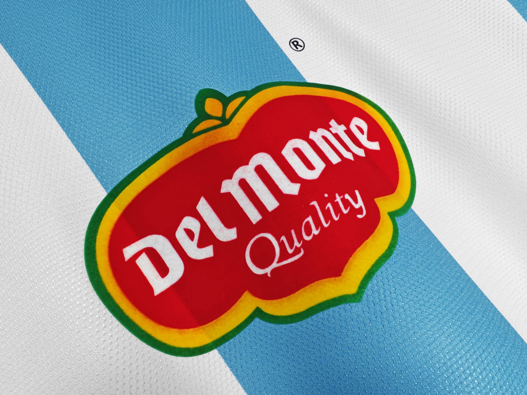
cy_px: 198
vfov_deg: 58.9
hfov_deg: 73.9
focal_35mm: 23
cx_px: 264
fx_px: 350
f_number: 2.2
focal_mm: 2.59
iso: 86
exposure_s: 1/50
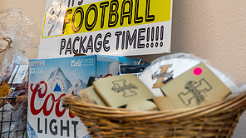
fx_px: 385
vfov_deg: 19.8
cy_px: 4
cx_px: 122
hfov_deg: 35.5
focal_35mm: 59
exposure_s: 1/250
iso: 640
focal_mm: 37
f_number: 2.8
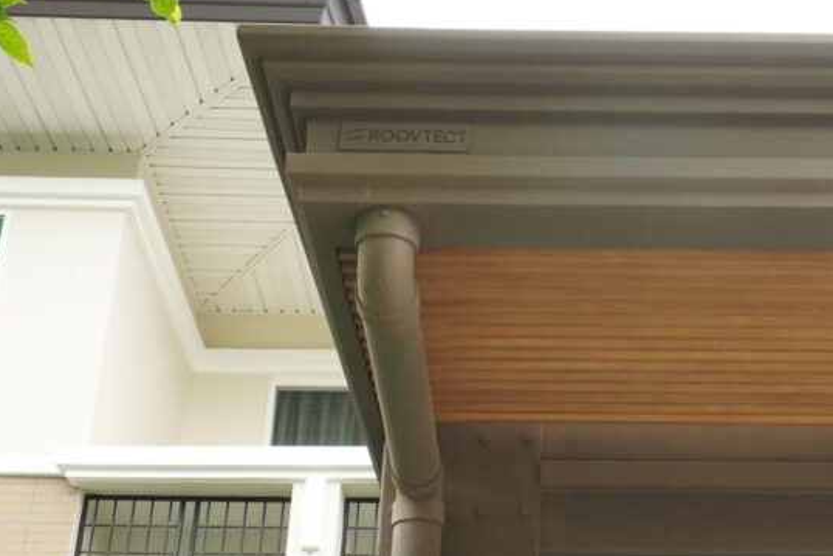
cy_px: 238
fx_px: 1851
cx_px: 639
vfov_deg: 17.1
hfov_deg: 25.0
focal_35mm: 80
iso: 1000
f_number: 10
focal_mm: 28
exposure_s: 1/250
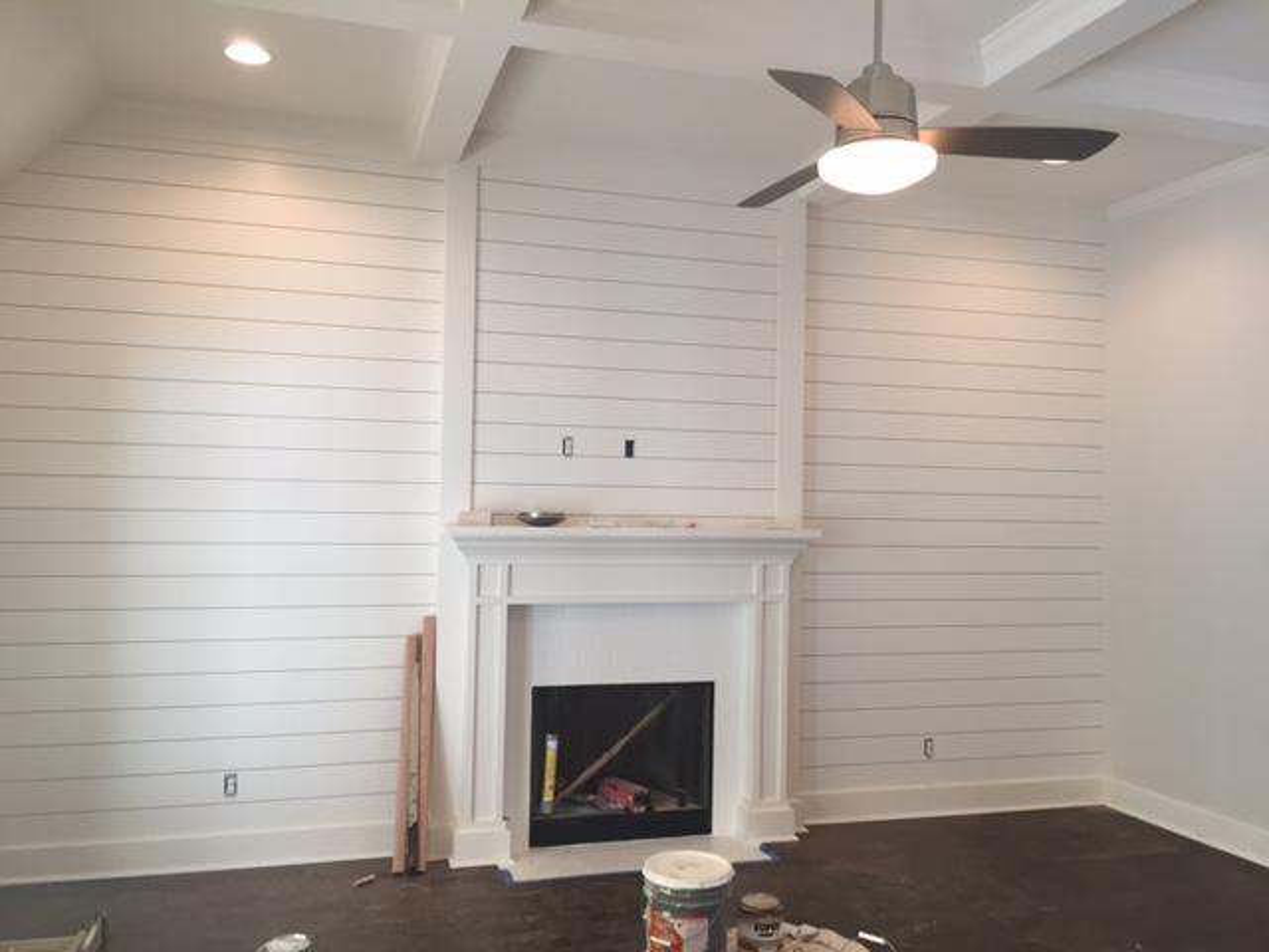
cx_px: 634
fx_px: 1063
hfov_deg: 61.7
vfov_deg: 48.2
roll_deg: -1.3
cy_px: 476
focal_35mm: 29
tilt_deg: +2.4
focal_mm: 4.15
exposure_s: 1/30
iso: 64
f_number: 2.2
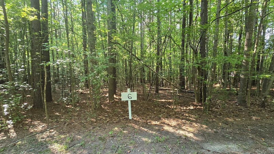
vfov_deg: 70.2
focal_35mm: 15
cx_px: 138
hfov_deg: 103.0
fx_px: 109
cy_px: 87
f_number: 2.2
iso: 250
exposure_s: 1/100
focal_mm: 2.2
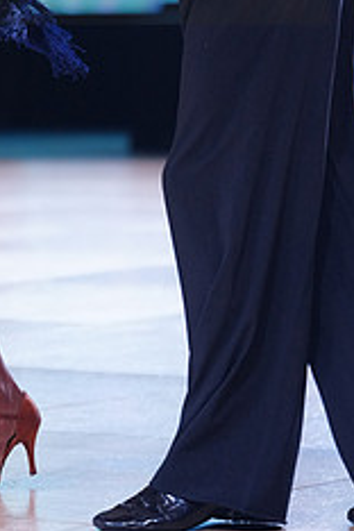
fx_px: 4395
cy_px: -50
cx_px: 17
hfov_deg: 4.6
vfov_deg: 6.9
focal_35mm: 298
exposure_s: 1/500
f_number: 2.8
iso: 1600
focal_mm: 120
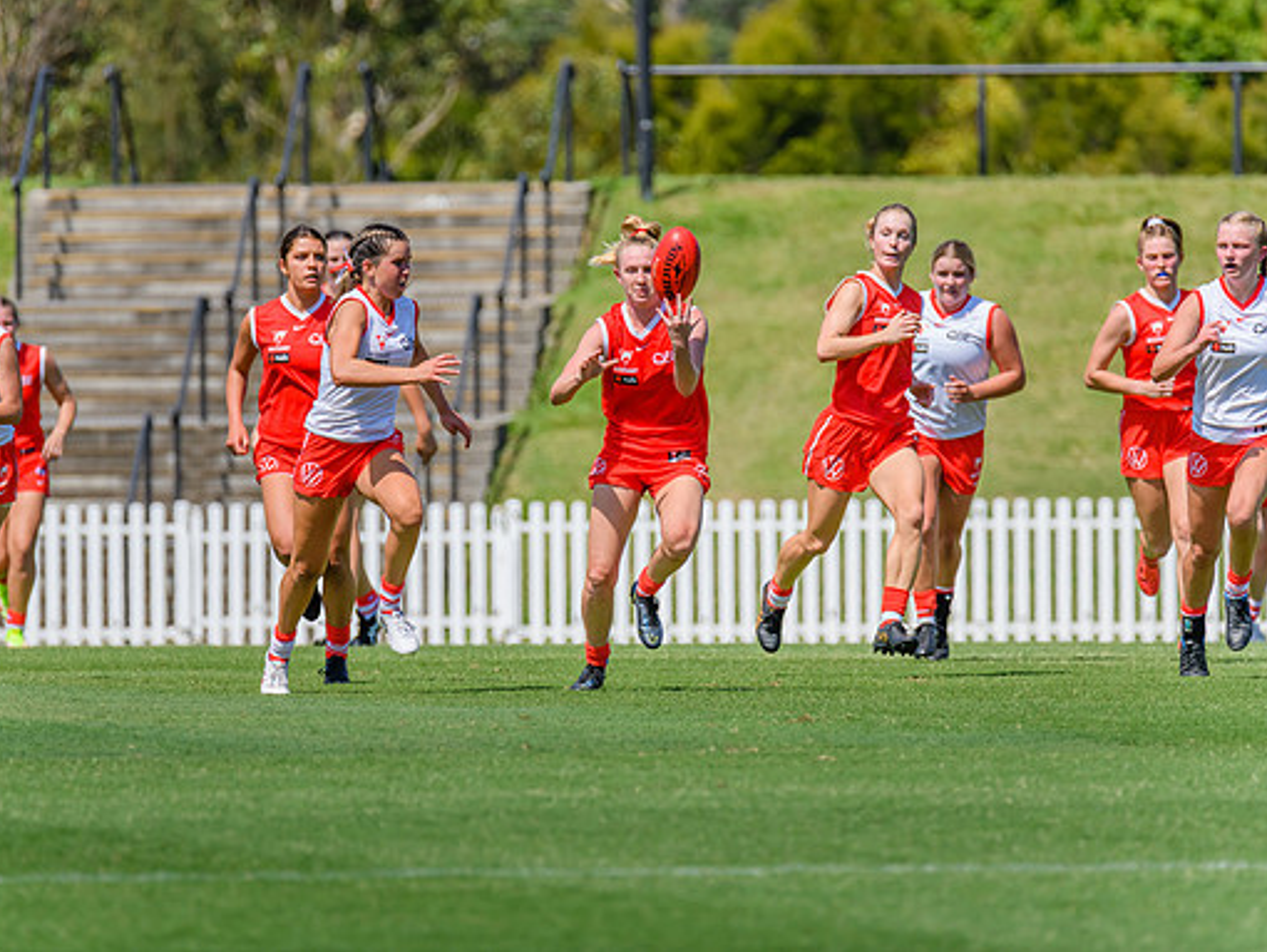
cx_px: 574
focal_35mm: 665
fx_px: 24352
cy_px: 467
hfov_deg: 3.0
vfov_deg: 2.2
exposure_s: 1/2000
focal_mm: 600
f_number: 10
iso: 800
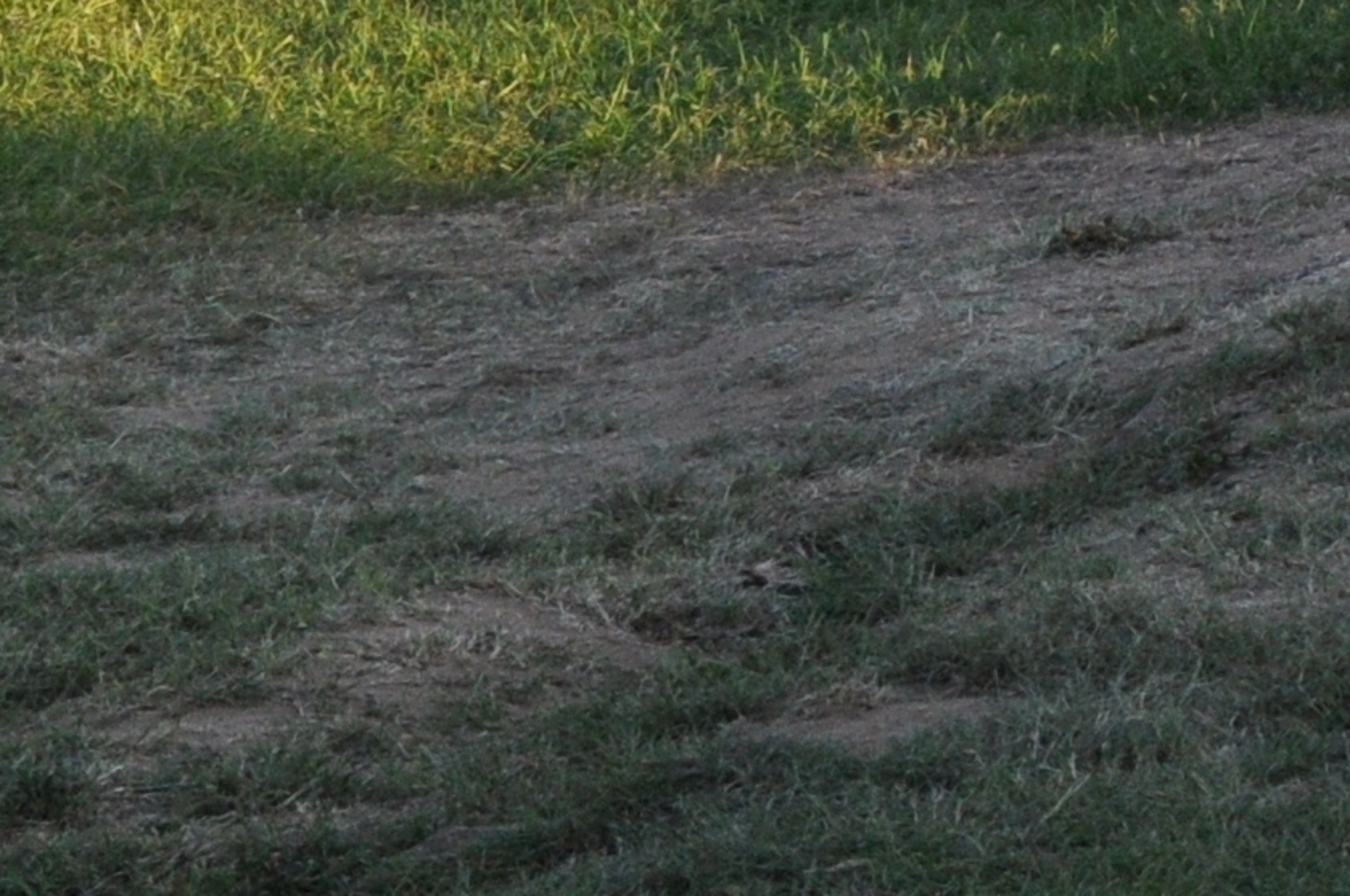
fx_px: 12059
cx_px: 2758
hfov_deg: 6.2
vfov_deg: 4.2
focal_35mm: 322
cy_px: -1263
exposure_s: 1/400
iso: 500
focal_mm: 42
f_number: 10
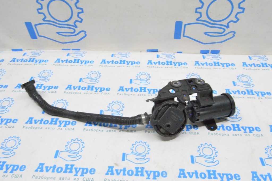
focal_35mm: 30
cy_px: 90
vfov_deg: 43.5
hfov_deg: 62.0
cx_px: 136
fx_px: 226
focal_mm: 20
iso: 6400
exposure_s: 1/15
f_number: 20
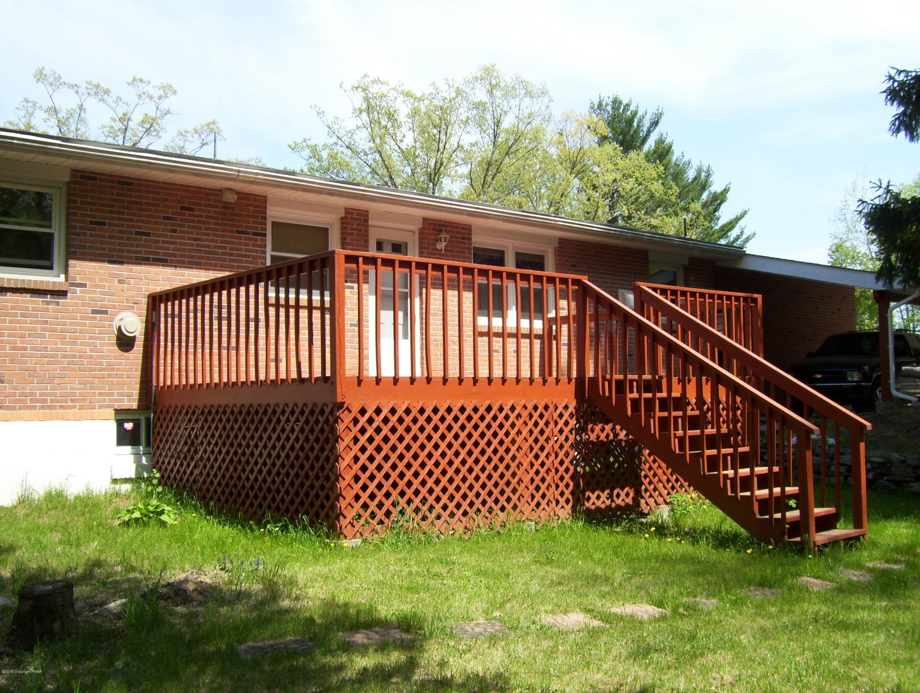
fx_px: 958
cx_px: 460
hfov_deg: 51.3
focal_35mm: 36
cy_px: 346
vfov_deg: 39.7
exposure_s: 1/320
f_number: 4.8
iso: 80
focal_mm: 6
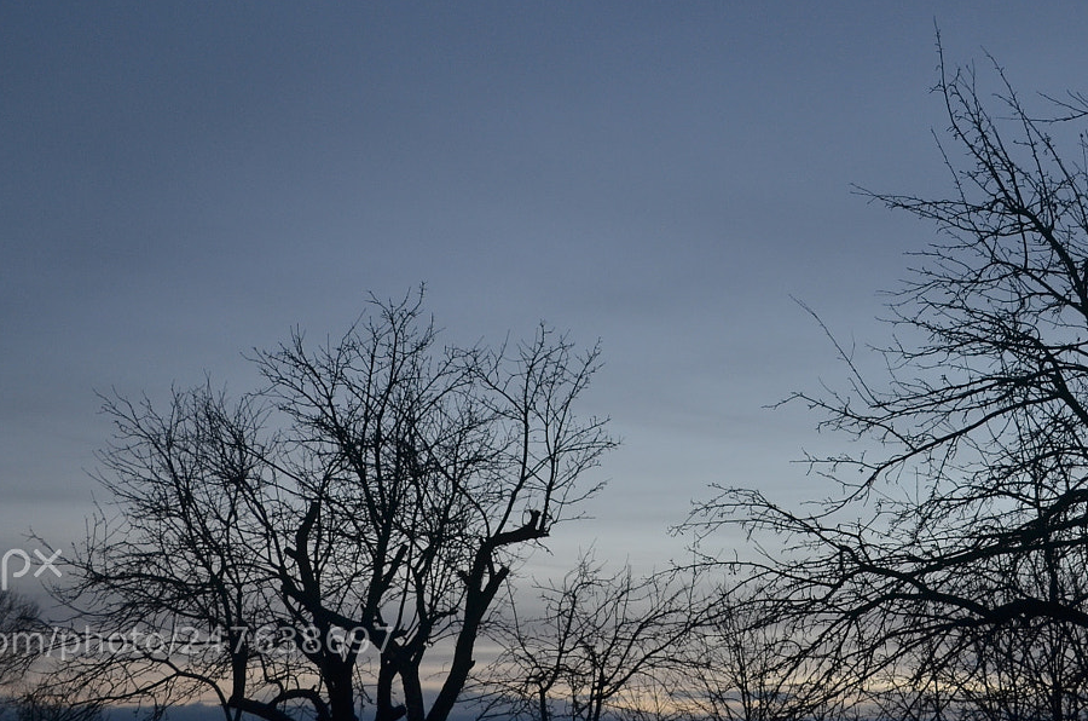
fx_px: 1448
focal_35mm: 48
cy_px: 95
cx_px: 729
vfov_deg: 27.1
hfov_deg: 40.7
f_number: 3.5
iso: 200
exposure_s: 1/80
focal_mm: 18
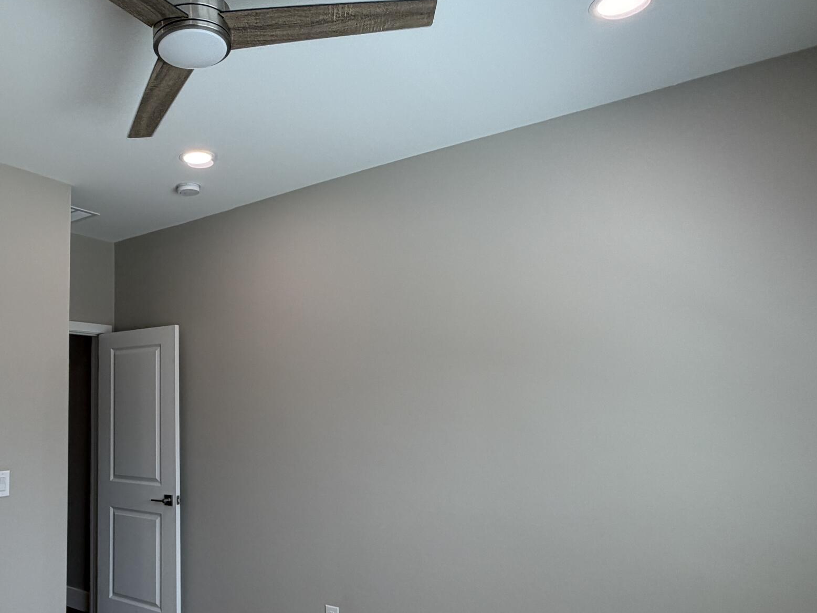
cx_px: 225
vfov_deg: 51.2
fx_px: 637
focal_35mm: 27
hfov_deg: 62.3
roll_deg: +2.2
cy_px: 341
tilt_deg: +7.4
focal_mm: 2.22
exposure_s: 1/120
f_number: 2.2
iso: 64
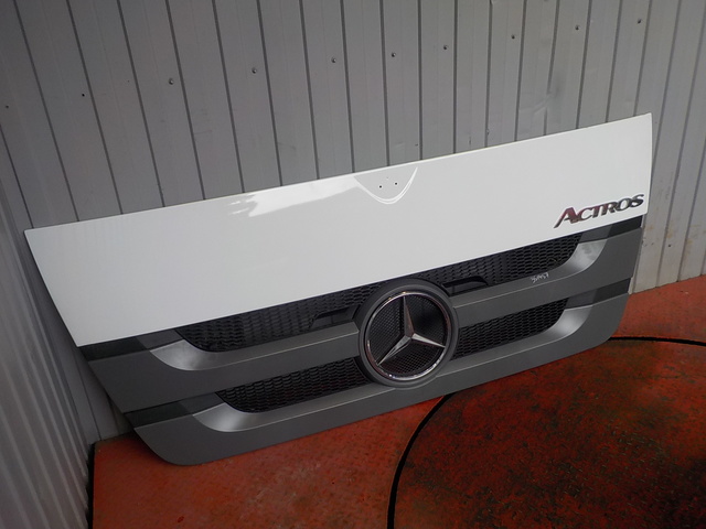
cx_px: 353
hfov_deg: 60.0
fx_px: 612
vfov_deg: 46.8
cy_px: 264
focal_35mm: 30
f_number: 3.3
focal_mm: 4.1
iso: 125
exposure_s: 1/100
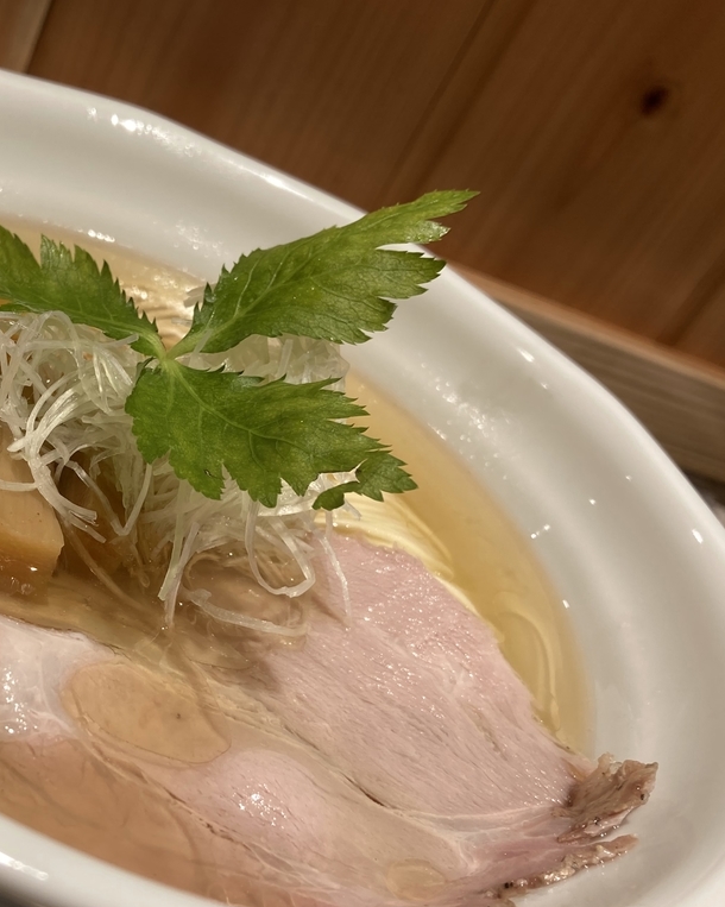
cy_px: 511
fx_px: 1154
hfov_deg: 33.7
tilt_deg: -34.0
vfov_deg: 42.8
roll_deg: -27.1
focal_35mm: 43
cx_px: 133
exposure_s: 1/100
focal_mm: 3.99
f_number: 1.8
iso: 40
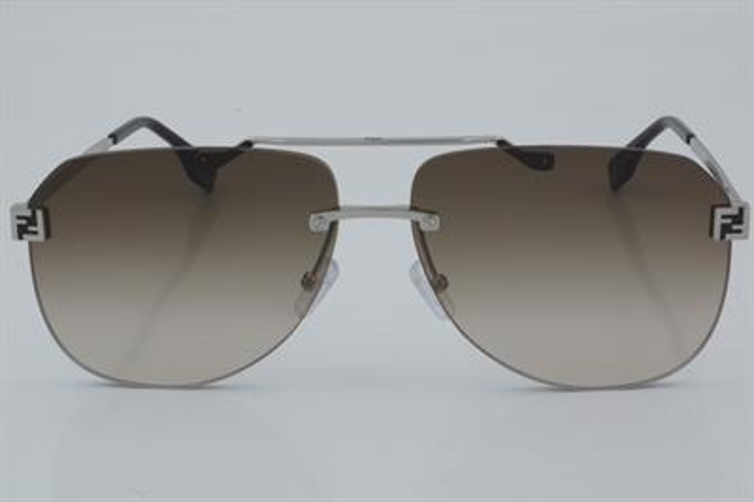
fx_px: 1726
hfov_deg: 24.6
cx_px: 377
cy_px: 251
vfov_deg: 16.5
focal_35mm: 82
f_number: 32
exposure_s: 1/4
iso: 100
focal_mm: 55
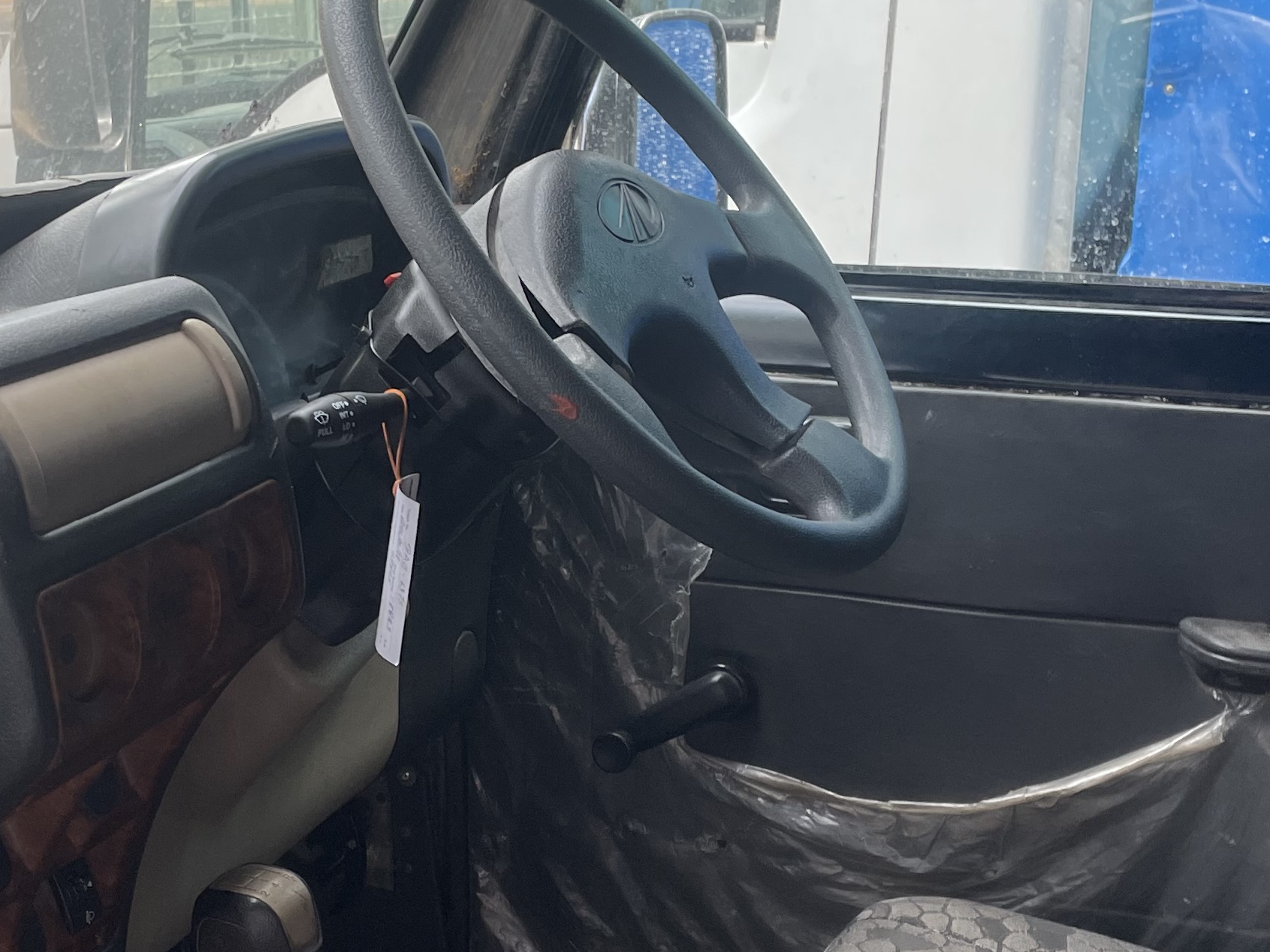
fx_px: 2275
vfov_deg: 23.6
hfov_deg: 31.1
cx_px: 486
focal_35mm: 62
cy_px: 580
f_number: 1.6
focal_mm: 4.2
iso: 32
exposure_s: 1/210
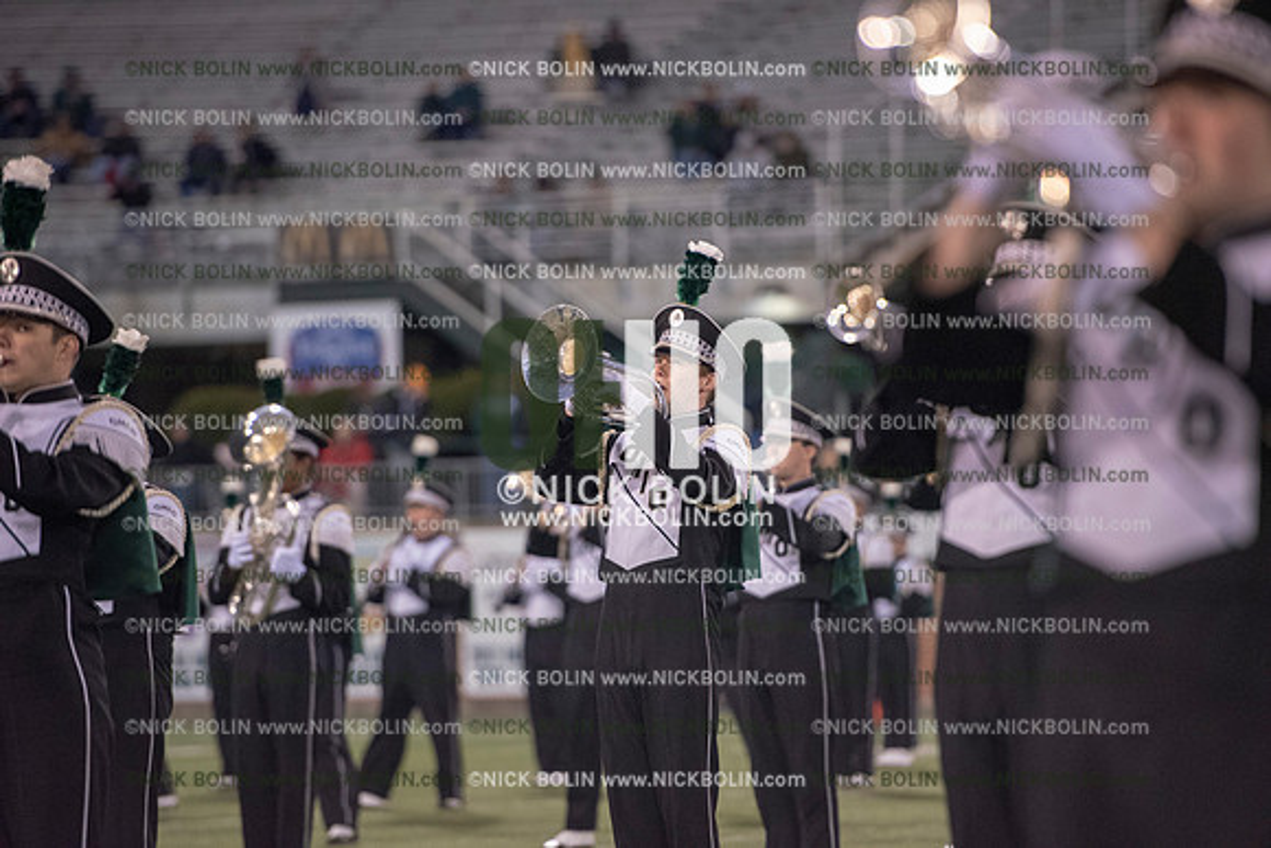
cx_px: 636
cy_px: 424
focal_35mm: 200
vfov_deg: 6.9
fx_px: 7062
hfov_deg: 10.3
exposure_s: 1/1250
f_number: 3.2
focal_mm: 200
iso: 5000
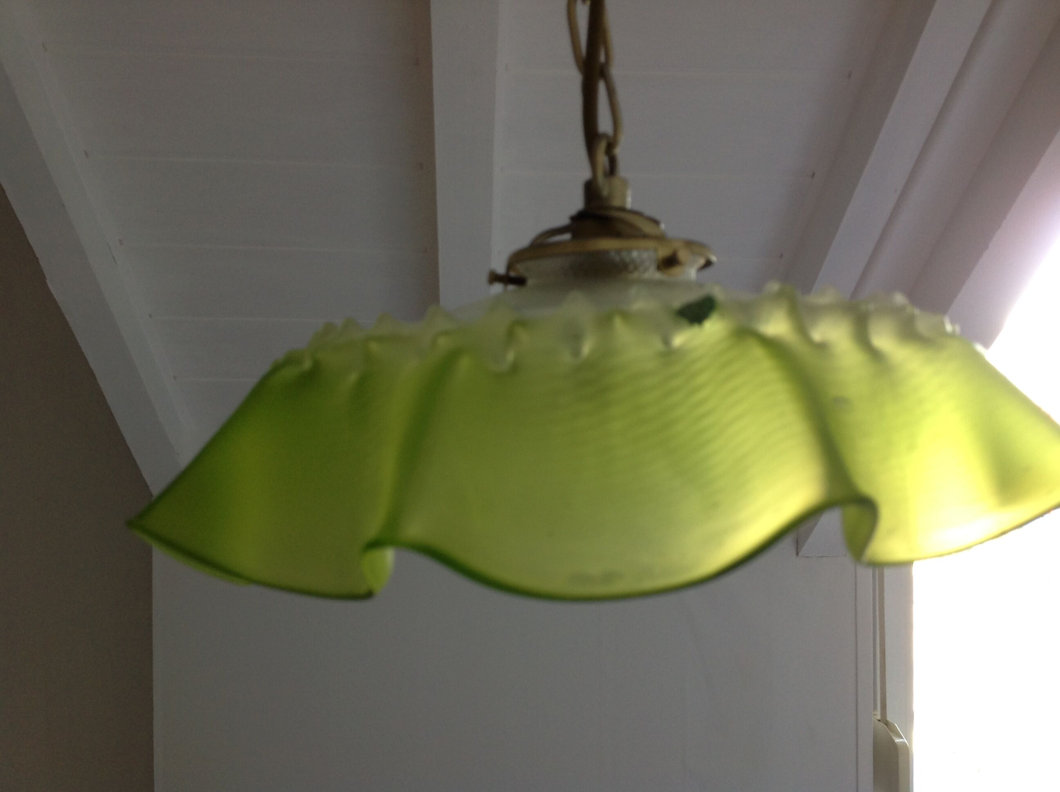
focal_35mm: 35
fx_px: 1070
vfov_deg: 40.6
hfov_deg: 52.7
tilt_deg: -0.8
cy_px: 396
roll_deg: +0.3
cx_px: 530
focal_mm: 4.28
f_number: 2.4
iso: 50
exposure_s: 1/15
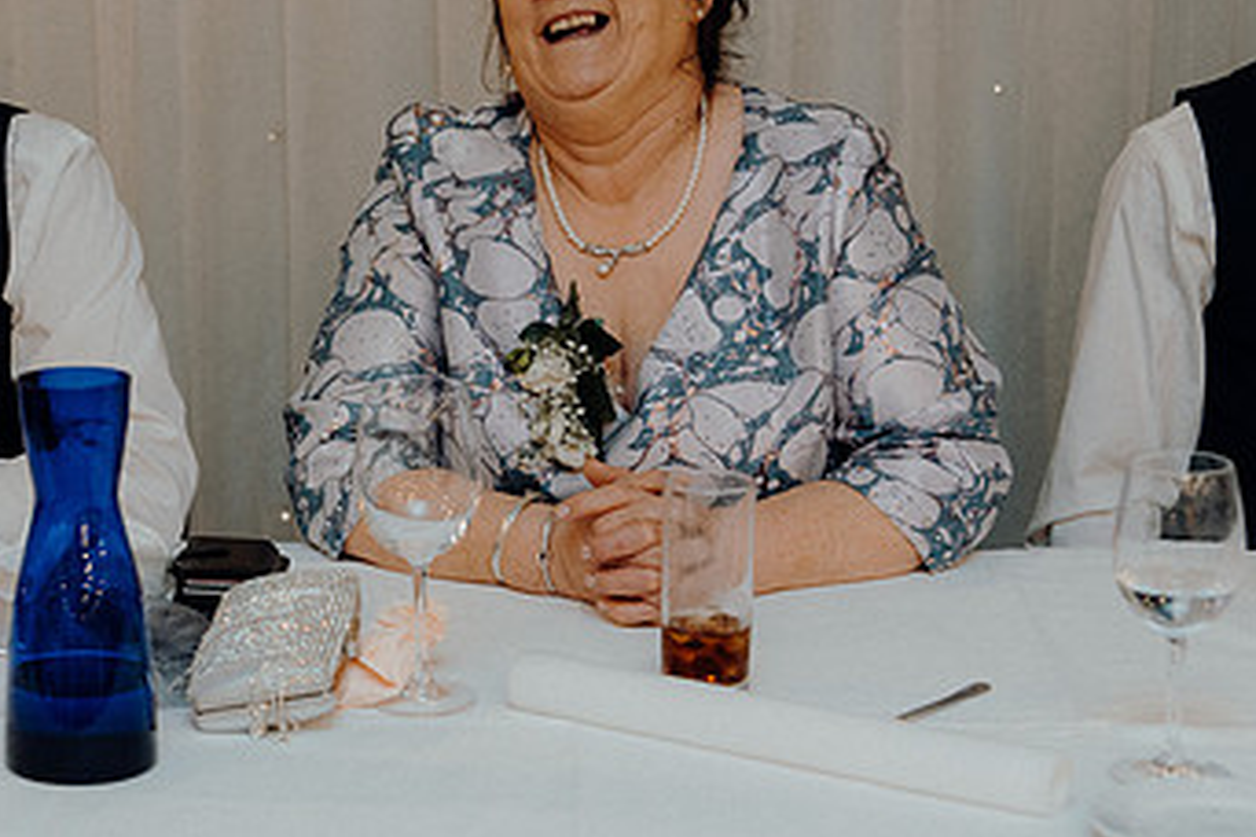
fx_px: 3140
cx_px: 209
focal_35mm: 90
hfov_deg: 22.3
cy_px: 325
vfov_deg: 15.2
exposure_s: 1/160
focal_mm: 53
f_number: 3.5
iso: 2500
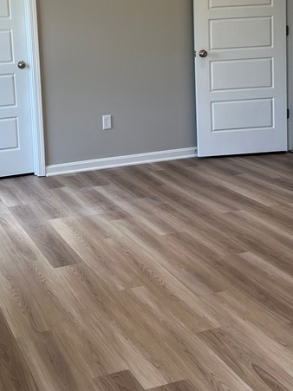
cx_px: 105
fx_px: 666
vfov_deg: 32.0
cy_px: 90
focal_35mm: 59
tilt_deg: -8.1
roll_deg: +2.1
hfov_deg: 24.7
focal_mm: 5.7
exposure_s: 1/120
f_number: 1.5
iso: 40
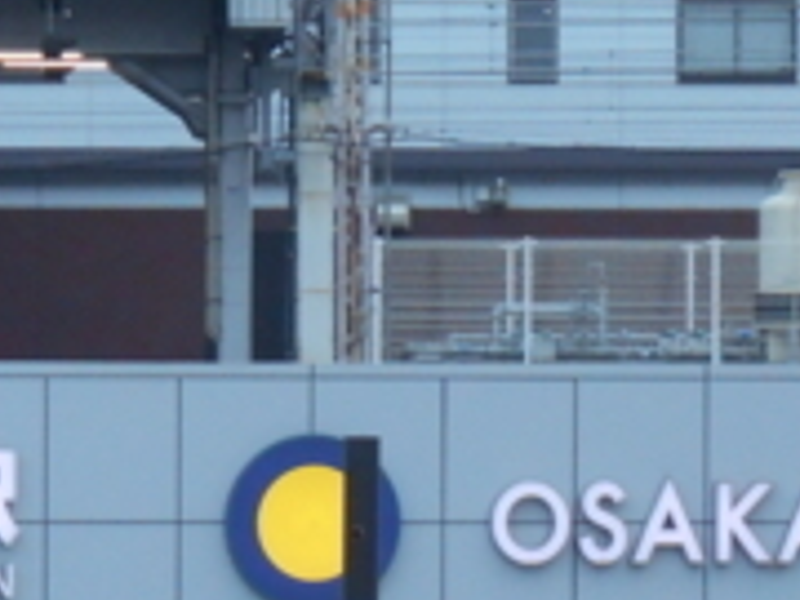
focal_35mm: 382
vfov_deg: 3.9
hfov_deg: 5.2
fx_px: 8828
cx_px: -84
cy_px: 560
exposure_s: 1/60
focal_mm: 15.4
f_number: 6.3
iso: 180
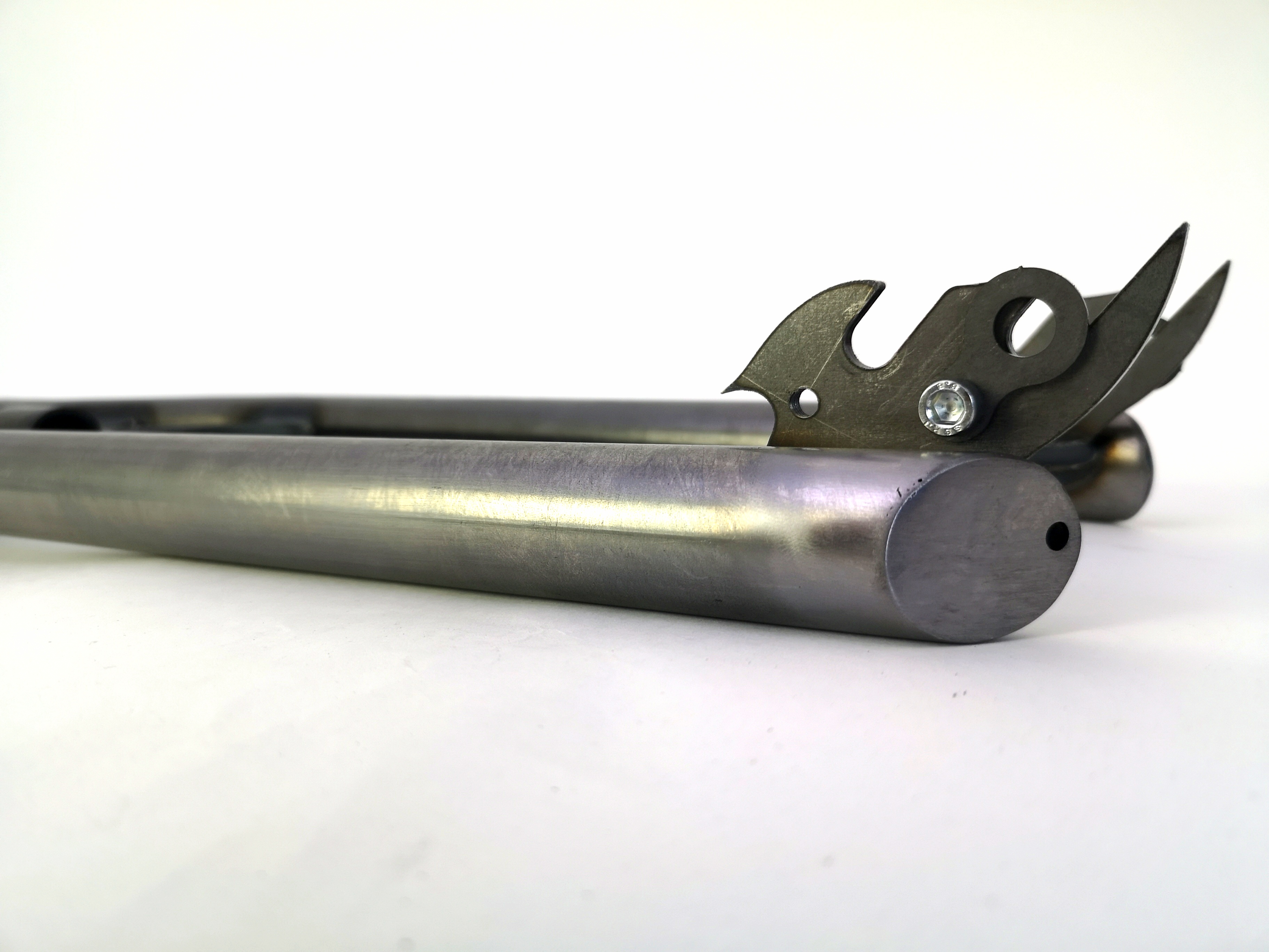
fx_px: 990
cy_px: 476
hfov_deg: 65.3
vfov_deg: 51.4
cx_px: 634
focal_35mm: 27
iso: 50
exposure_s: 1/120
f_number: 1.8
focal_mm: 5.58
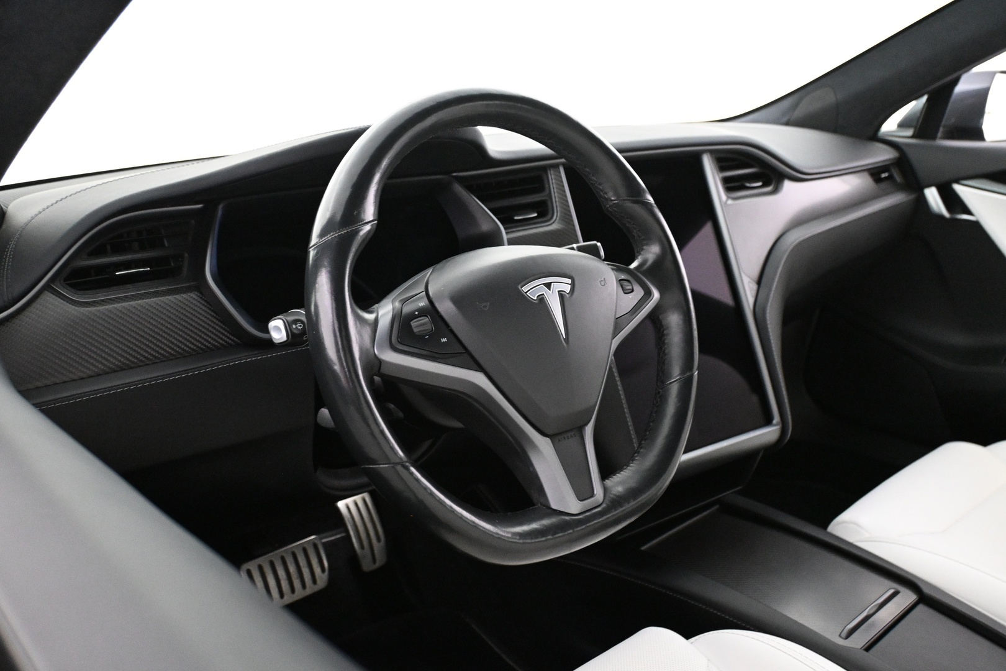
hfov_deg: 59.5
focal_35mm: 32
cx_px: 503
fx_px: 880
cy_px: 336
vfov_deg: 41.7
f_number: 4
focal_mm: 21
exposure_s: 1/30
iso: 4000
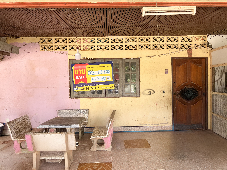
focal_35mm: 26
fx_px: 170
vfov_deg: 53.1
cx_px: 114
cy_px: 85
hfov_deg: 67.3
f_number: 1.5
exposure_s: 1/121
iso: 32
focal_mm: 5.7
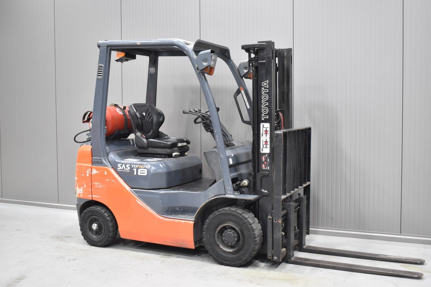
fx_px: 485
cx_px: 216
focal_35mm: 40
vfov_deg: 33.0
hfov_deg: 47.9
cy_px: 144
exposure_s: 1/30
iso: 1600
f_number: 4
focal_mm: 27
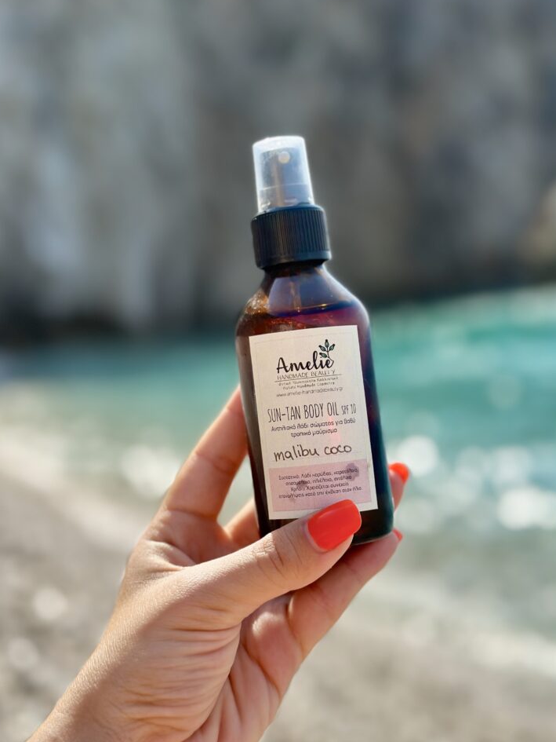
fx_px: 1113
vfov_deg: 36.8
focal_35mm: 52
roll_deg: +7.0
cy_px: 379
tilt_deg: -3.8
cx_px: 276
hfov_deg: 28.0
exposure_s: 1/3876
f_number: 1.78
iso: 100
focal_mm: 6.86
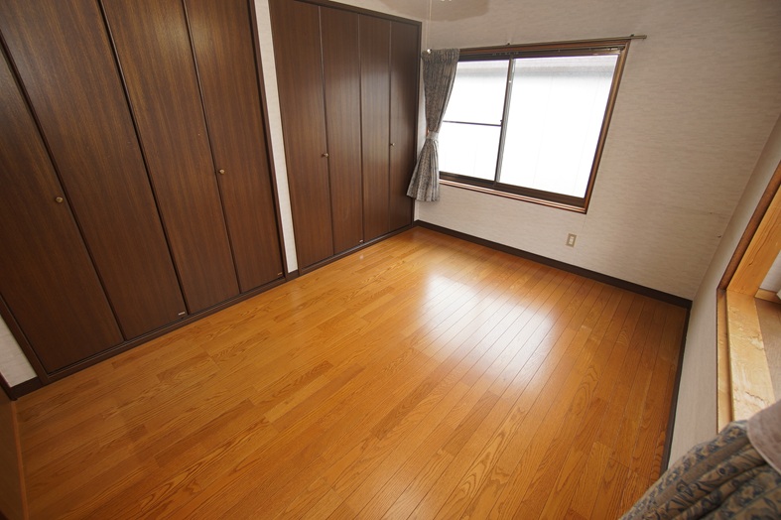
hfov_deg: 100.4
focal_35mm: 15
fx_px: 325
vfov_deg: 77.3
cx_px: 390
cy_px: 260
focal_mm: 10
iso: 160
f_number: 4
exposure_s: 1/60
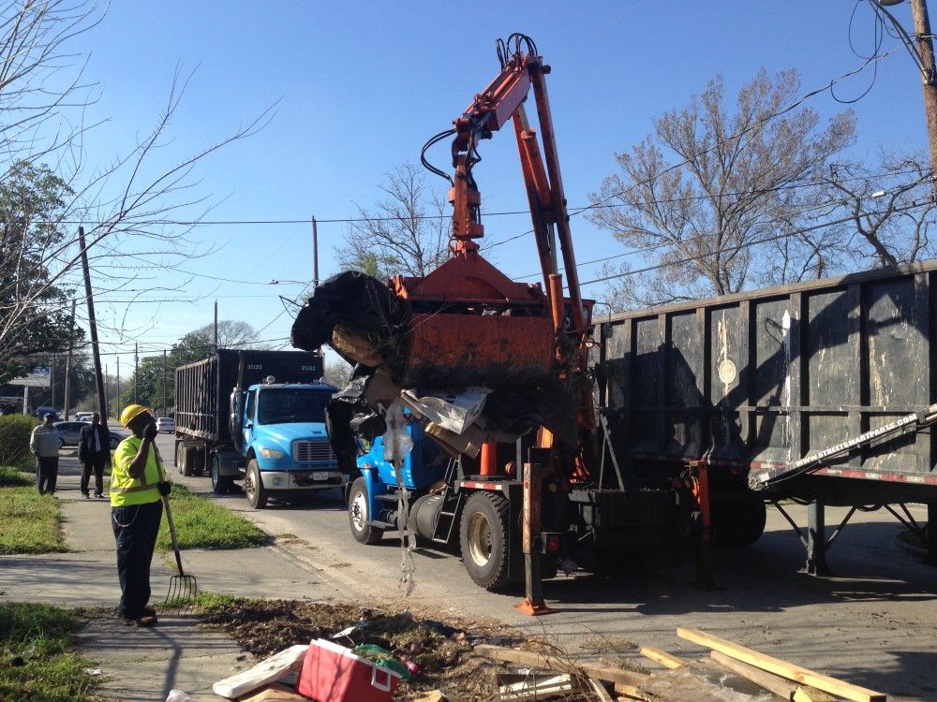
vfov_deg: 42.9
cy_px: 351
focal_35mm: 33
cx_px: 468
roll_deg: -1.9
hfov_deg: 55.4
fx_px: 893
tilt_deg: +1.9
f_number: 2.4
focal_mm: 4.12
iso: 50
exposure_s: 1/968
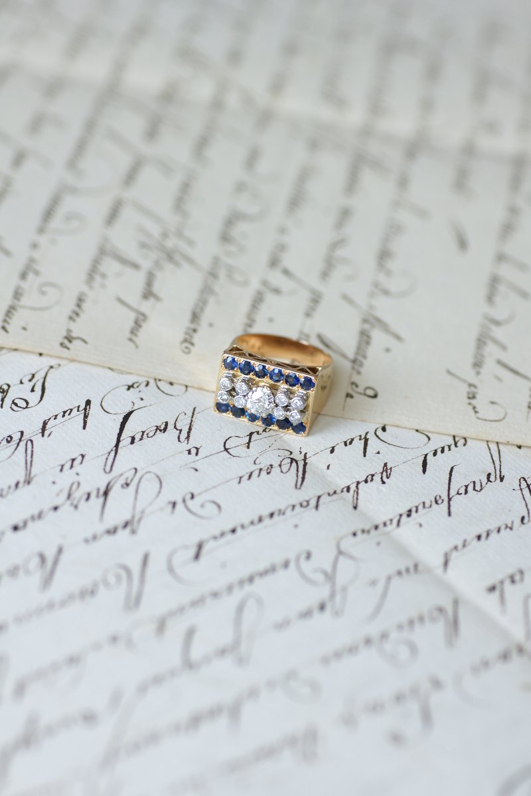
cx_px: 266
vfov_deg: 19.5
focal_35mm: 105
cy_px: 398
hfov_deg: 13.0
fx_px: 2323
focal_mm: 70
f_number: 3.5
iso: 200
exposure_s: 1/125
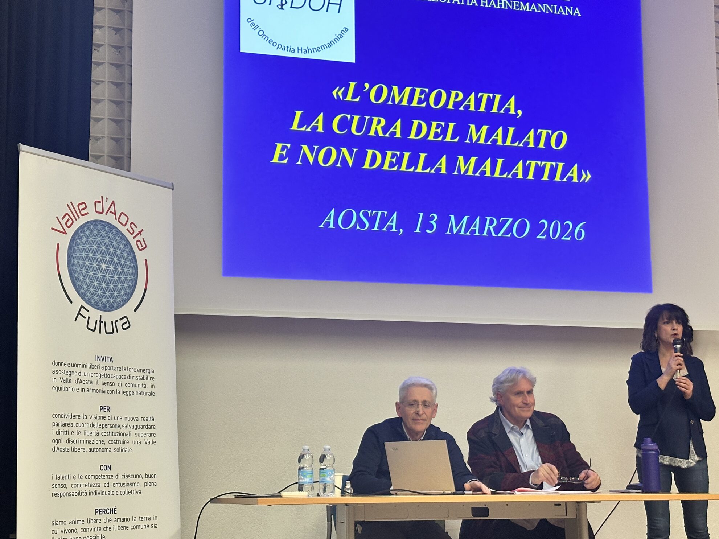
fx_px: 1288
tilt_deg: +8.8
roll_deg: +1.0
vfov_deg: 23.6
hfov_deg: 31.2
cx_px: 366
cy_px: 279
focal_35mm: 62
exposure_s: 1/50
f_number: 1.78
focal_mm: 6.86
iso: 250
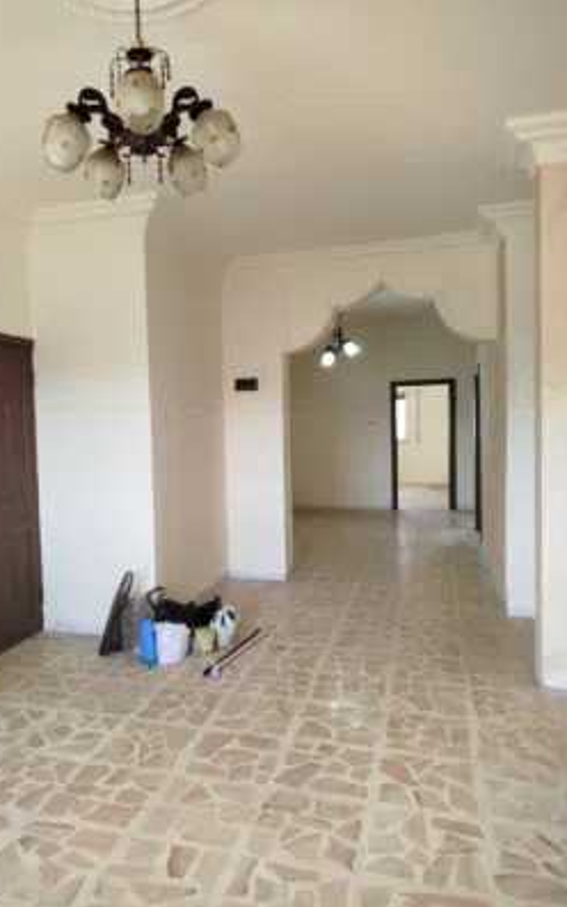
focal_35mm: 16
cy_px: 455
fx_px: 396
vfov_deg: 97.8
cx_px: 235
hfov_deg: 70.7
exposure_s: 1/50
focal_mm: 5.31
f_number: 1.7
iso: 160
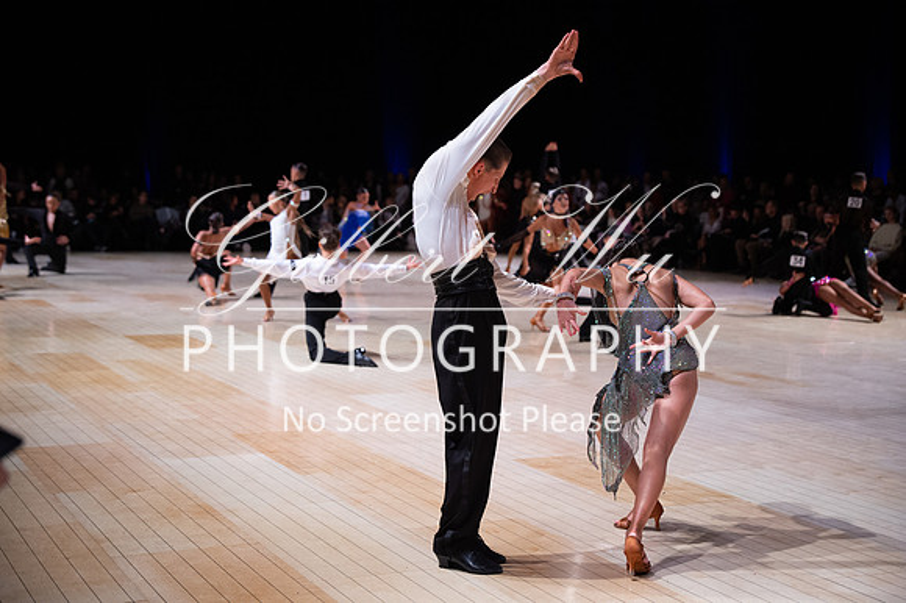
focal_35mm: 60
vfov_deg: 22.6
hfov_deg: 33.4
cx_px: 453
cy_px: 302
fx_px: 1509
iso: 3200
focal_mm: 60
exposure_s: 1/400
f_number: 3.2
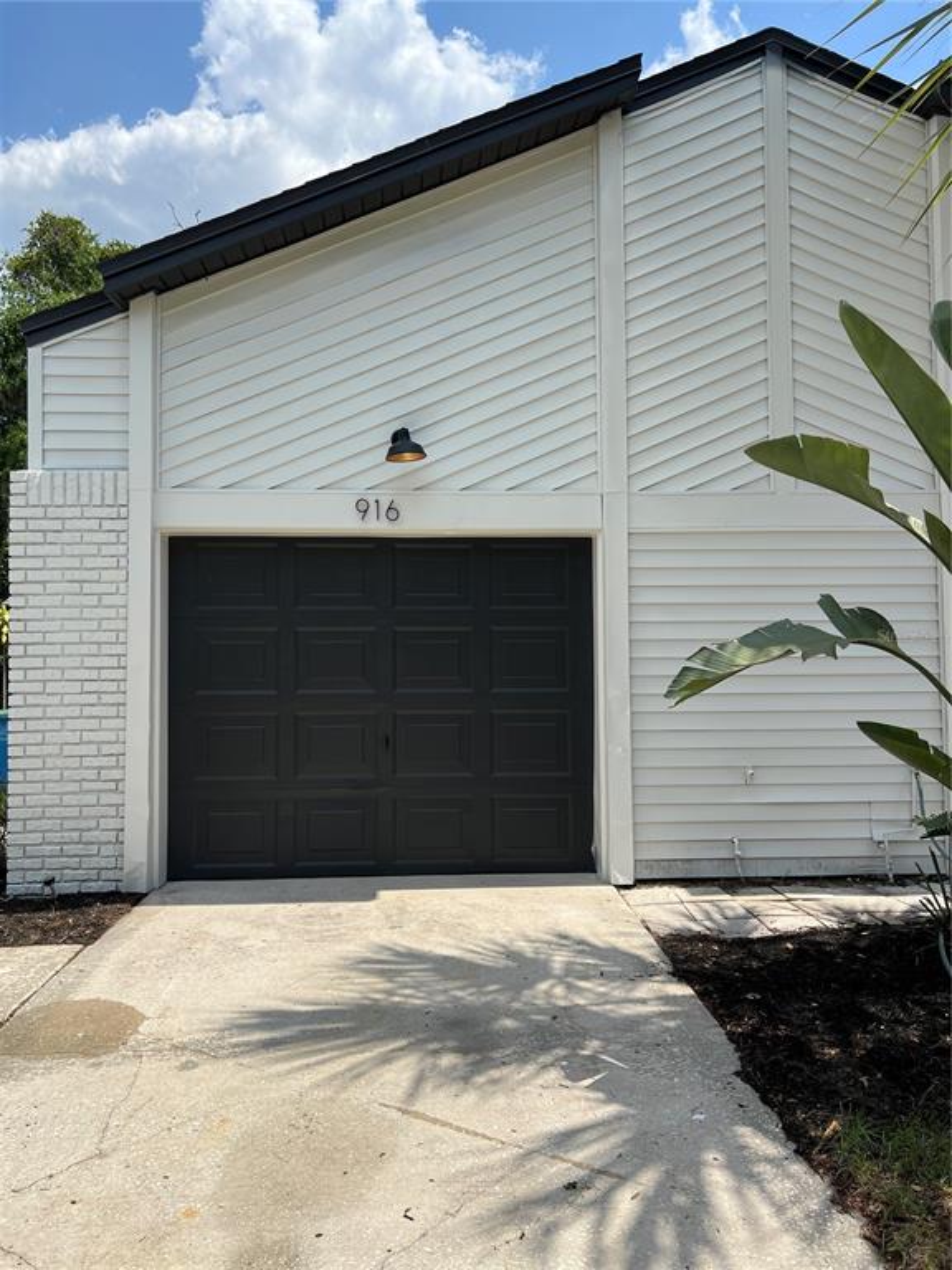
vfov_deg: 67.3
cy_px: 635
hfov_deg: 53.1
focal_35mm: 26
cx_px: 476
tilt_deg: +3.2
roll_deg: +1.0
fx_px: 953
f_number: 1.5
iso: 50
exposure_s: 1/5076
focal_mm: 5.7
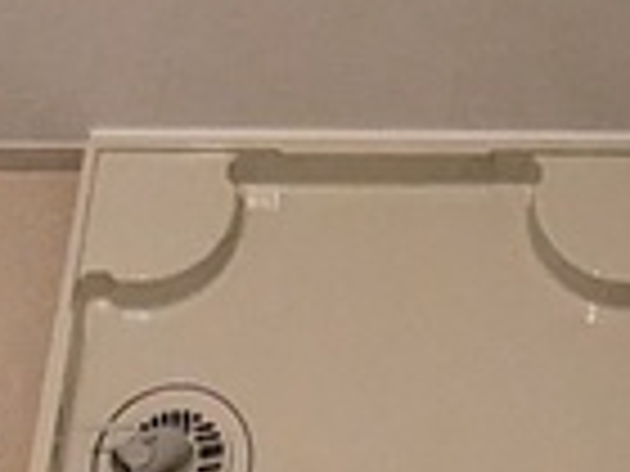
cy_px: -454
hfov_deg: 20.4
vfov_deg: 13.4
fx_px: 1747
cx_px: 364
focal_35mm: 96
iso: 656
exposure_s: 1/60
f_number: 2.2
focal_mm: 1.83
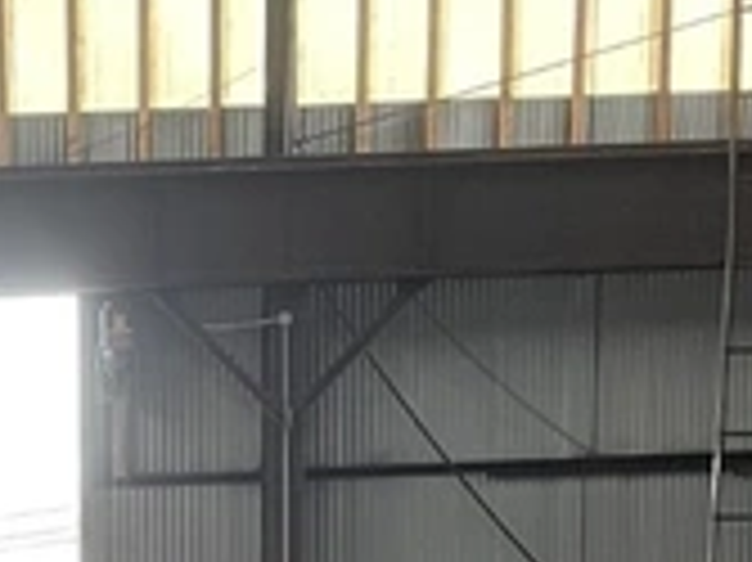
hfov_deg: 16.0
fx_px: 2540
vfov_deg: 11.2
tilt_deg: -10.9
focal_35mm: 117
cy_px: 1207
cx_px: -198
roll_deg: +2.3
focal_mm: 4.2
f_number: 1.6
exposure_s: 1/56
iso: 500
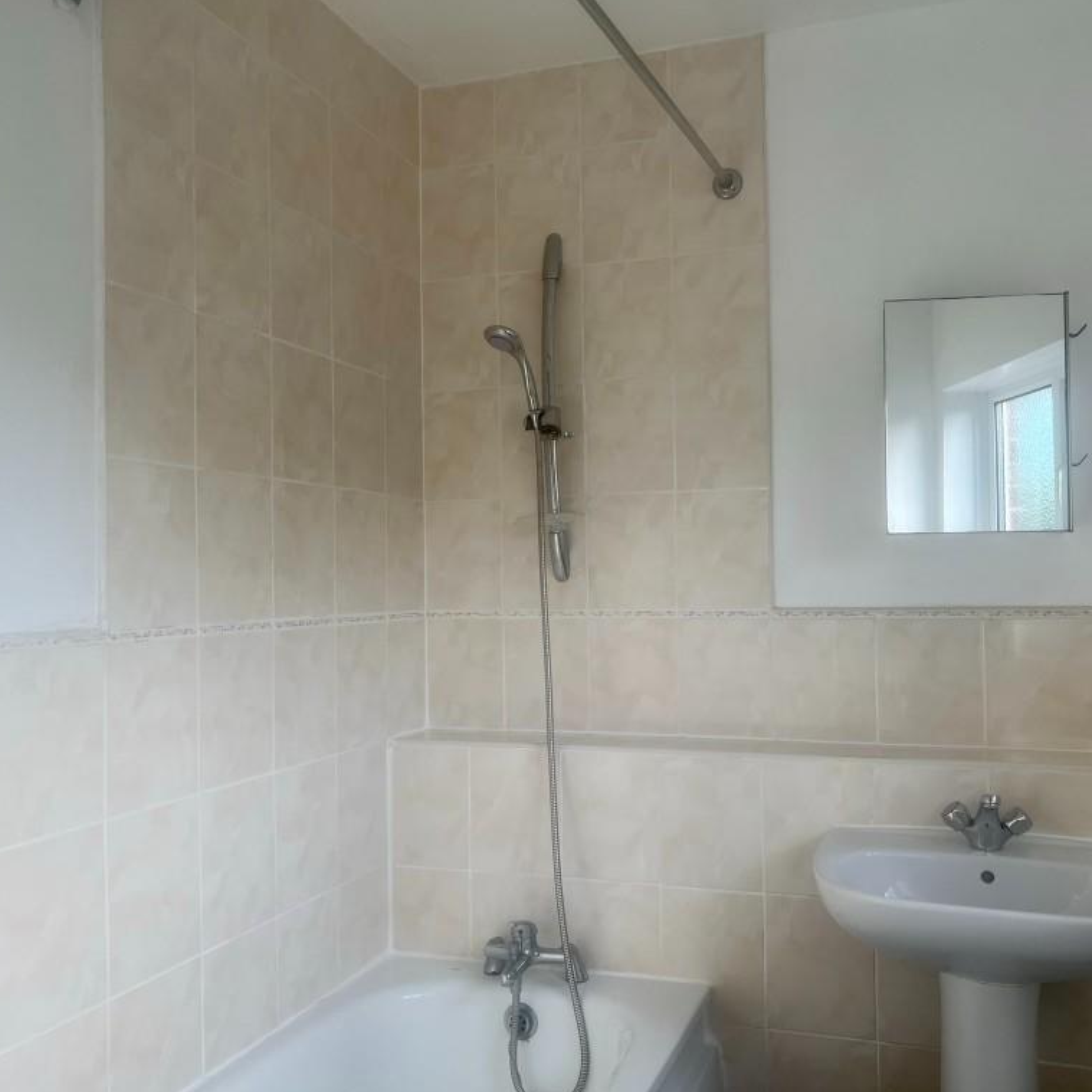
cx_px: 609
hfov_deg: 52.4
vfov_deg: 52.5
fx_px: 1106
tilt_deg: +0.6
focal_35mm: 31
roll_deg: +0.4
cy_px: 545
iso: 40
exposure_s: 1/167
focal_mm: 5.7
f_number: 1.5
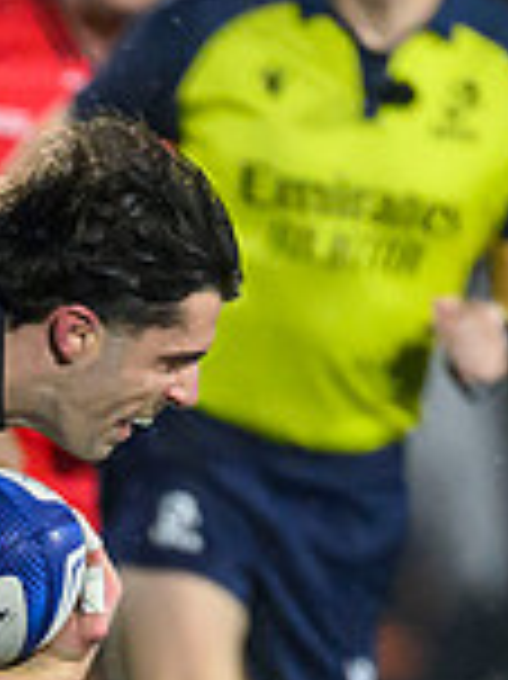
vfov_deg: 0.7
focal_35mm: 2739
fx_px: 53670
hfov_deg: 0.5
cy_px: 1104
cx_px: -886
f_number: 3.2
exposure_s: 1/2000
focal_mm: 400
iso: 4000
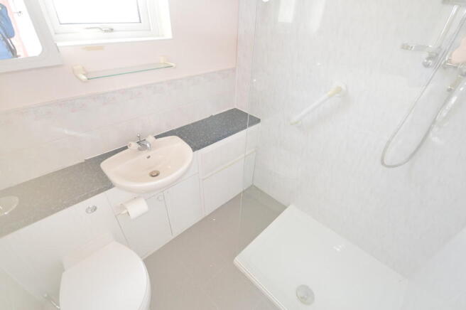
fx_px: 194
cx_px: 233
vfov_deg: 77.2
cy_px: 155
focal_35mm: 15
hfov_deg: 100.4
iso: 560
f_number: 4.5
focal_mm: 10
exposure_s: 1/60
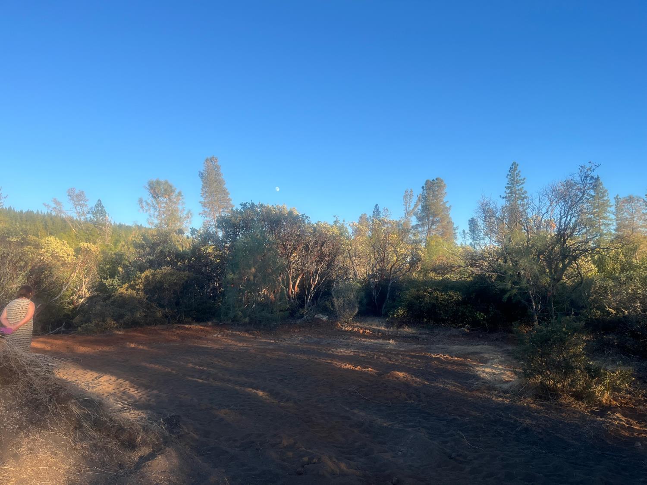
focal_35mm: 26
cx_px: 324
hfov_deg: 67.3
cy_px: 242
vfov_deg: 53.1
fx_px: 486
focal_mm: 5.1
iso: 50
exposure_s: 1/1279
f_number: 1.6
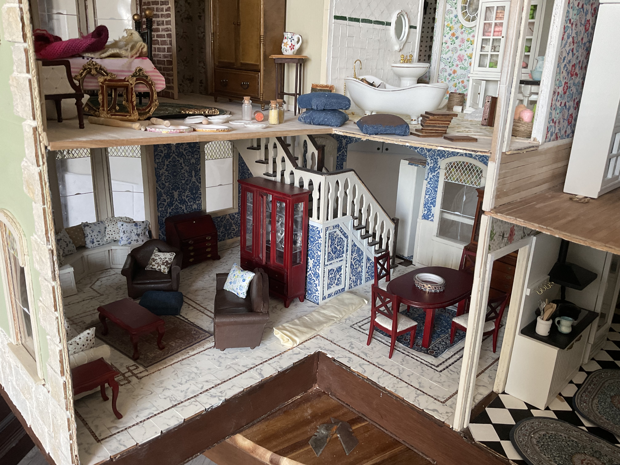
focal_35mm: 29
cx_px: 310
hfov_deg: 61.7
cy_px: 232
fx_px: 519
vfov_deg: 48.2
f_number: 1.8
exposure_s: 1/60
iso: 64
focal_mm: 3
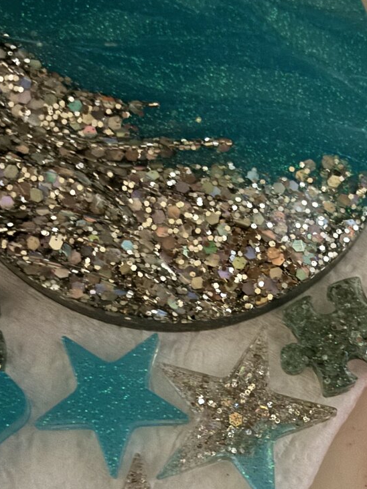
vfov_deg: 29.8
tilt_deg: -74.8
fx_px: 905
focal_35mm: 64
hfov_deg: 22.6
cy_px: 369
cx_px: 294
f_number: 1.6
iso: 1250
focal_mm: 5.96
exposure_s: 1/9
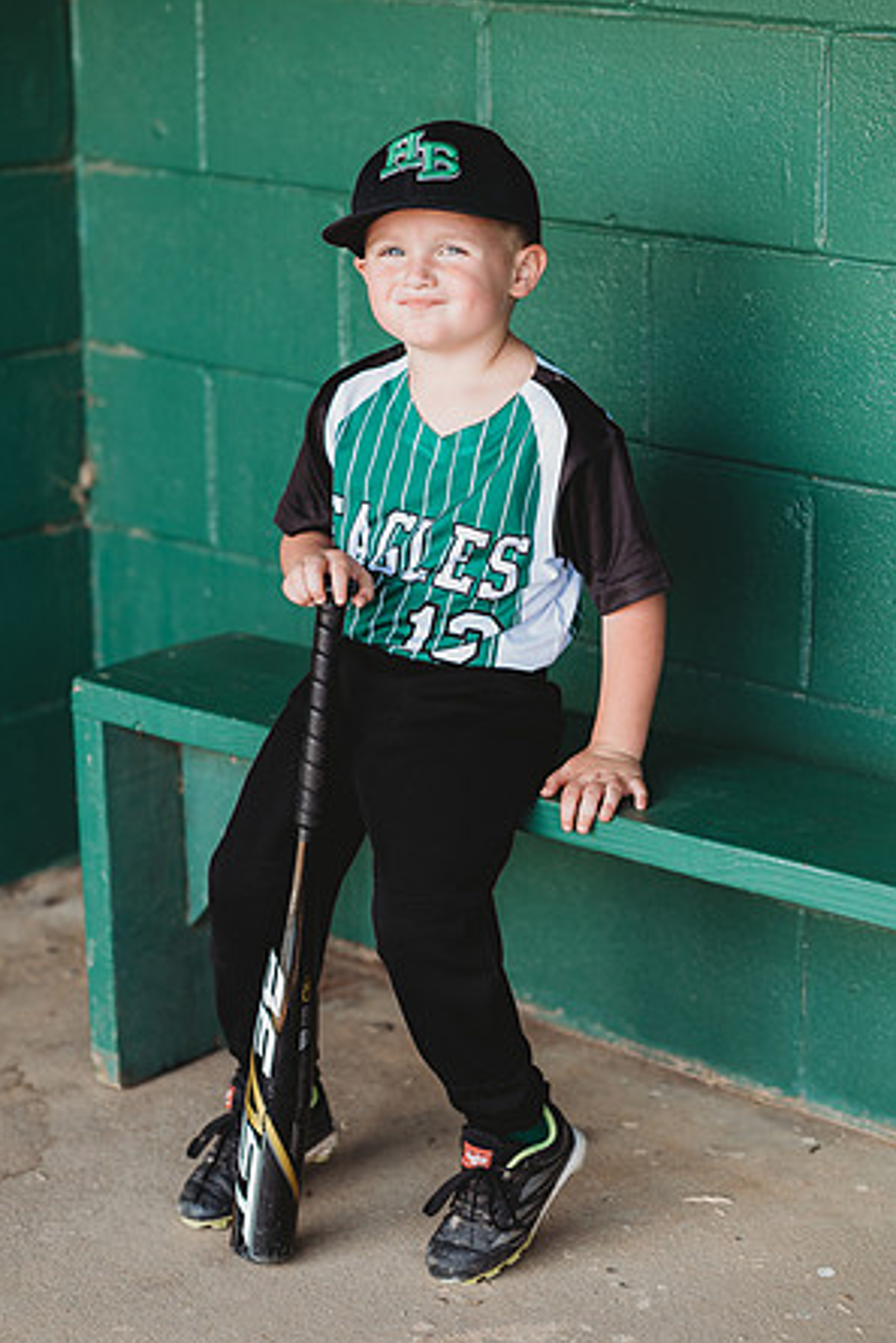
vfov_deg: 23.6
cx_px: 450
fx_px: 3208
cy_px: 676
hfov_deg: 15.9
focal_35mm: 86
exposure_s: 1/250
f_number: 2.8
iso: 320
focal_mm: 85
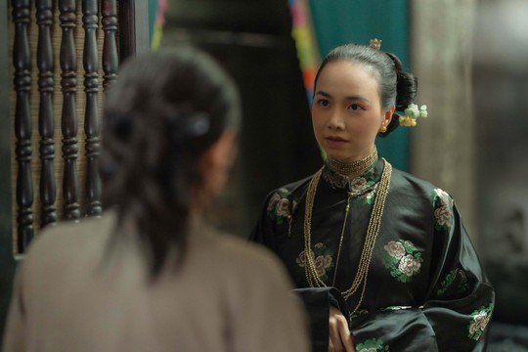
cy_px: 176
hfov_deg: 23.9
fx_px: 1247
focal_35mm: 85
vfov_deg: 16.1
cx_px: 264
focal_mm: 85
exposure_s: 1/100
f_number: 1.4
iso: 1250
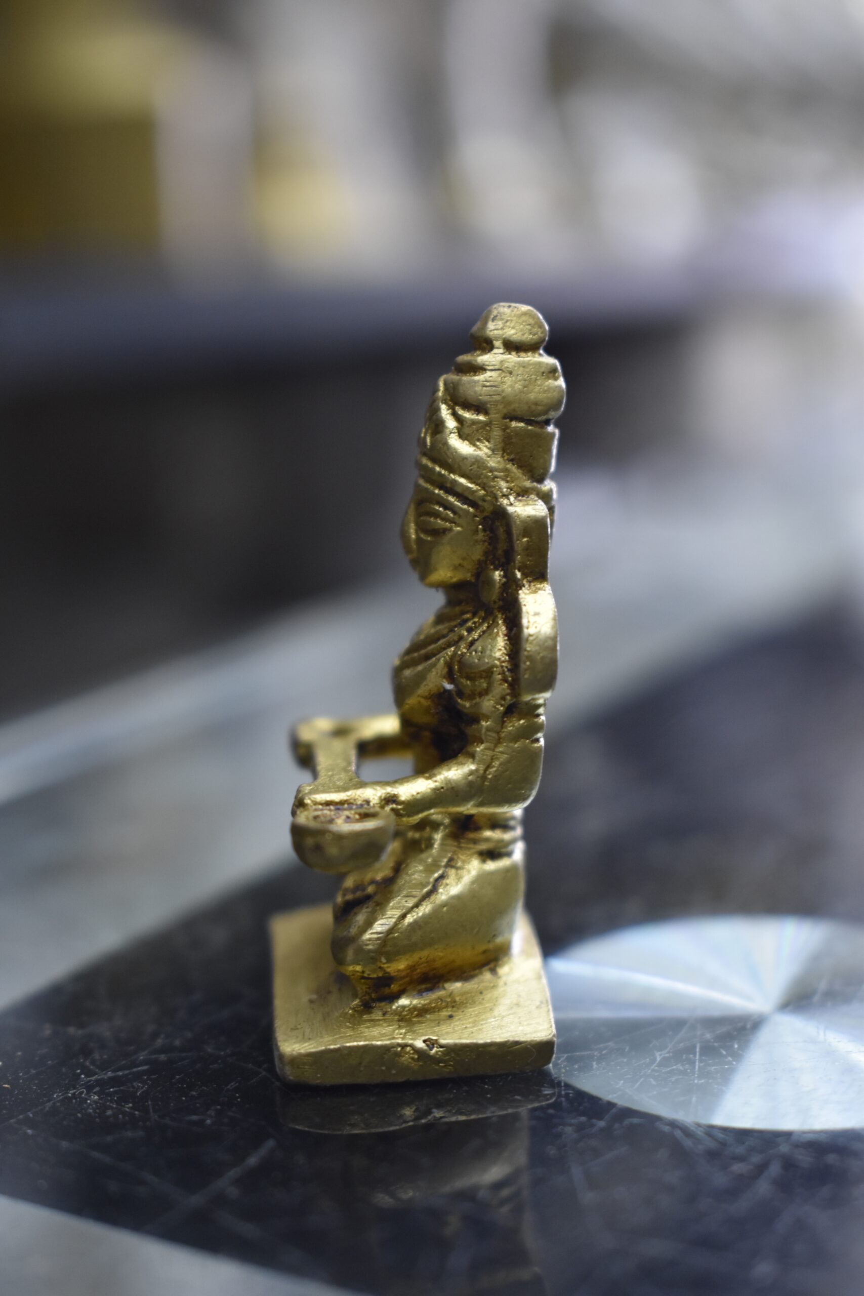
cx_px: 432
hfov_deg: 22.6
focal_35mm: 60
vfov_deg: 33.4
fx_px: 2160
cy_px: 648
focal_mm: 40
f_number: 4.8
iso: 1100
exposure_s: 1/60
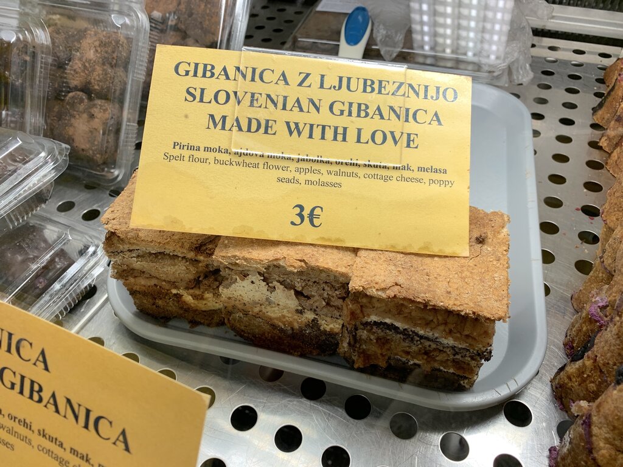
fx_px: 468
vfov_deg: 53.1
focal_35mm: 26
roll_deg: -0.4
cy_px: 234
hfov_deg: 67.3
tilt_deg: -40.8
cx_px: 312
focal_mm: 4.25
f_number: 1.8
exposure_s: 1/100
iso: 50
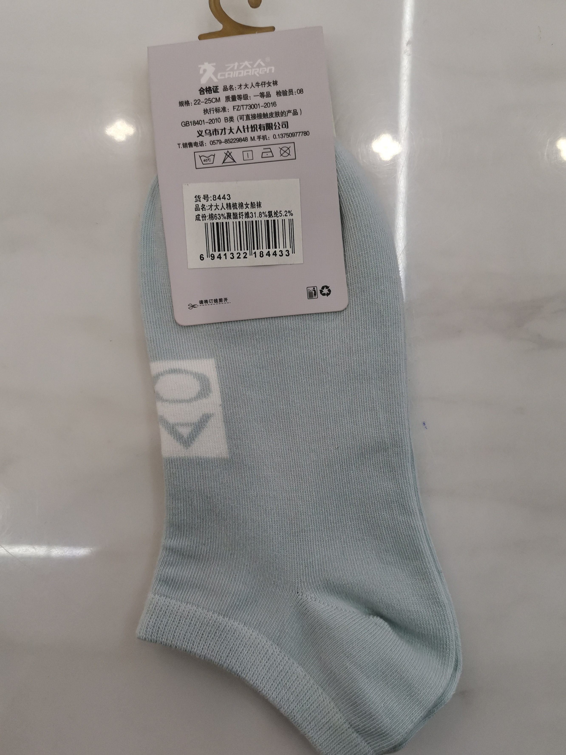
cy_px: 378
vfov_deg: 67.3
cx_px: 283
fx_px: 567
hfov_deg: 53.0
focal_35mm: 26
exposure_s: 1/100
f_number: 2.4
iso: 125
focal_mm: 4.75
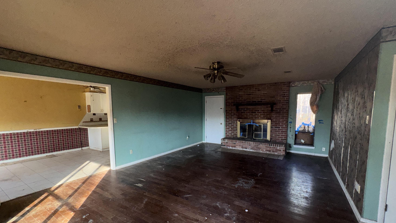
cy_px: 127
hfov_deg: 99.3
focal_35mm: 16
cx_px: 204
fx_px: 168
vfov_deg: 66.8
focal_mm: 2.22
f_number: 2.2
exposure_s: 1/75
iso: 100
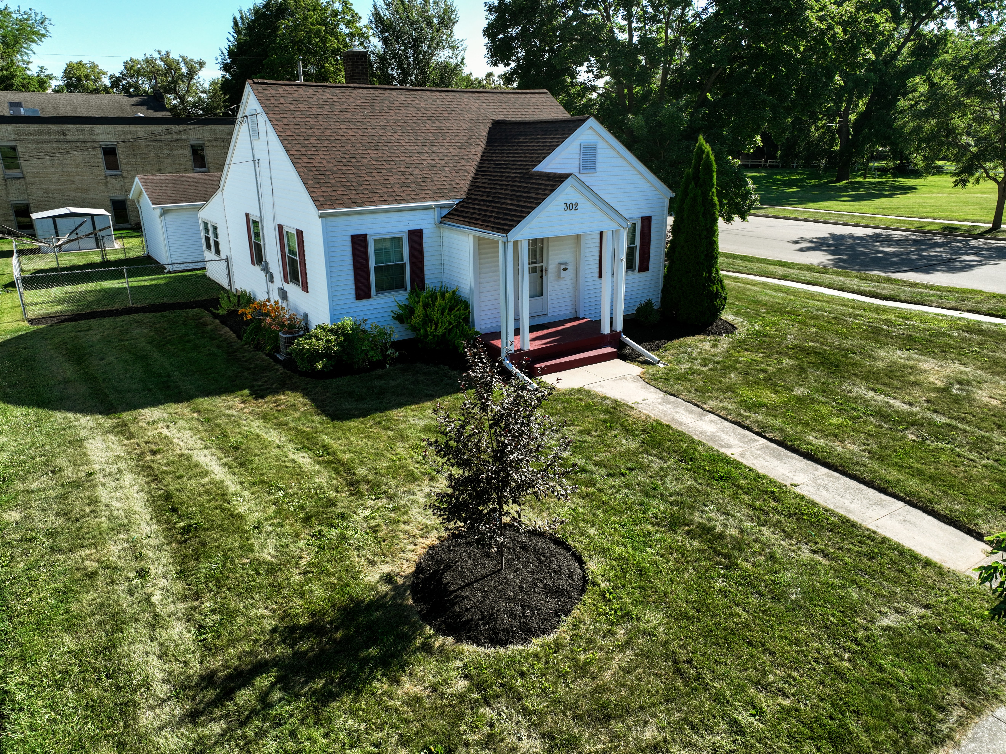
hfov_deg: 71.6
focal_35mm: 24
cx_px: 503
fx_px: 697
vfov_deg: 56.8
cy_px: 377
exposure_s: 1/1000
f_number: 2.8
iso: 130
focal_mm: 12.29
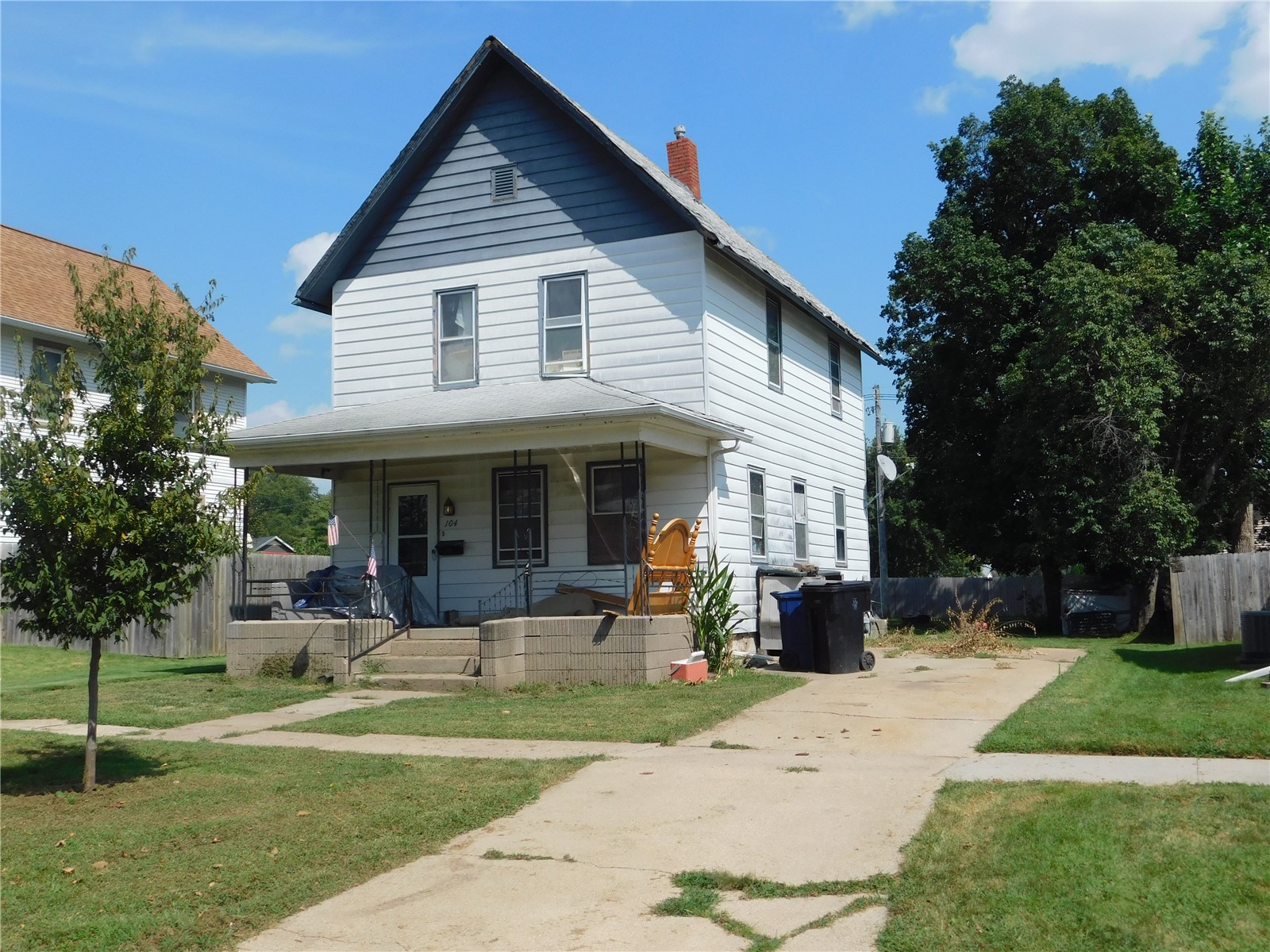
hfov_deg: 51.4
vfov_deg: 39.7
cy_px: 476
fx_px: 1321
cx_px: 635
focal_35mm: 36
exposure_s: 1/400
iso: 125
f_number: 7
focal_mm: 6.3
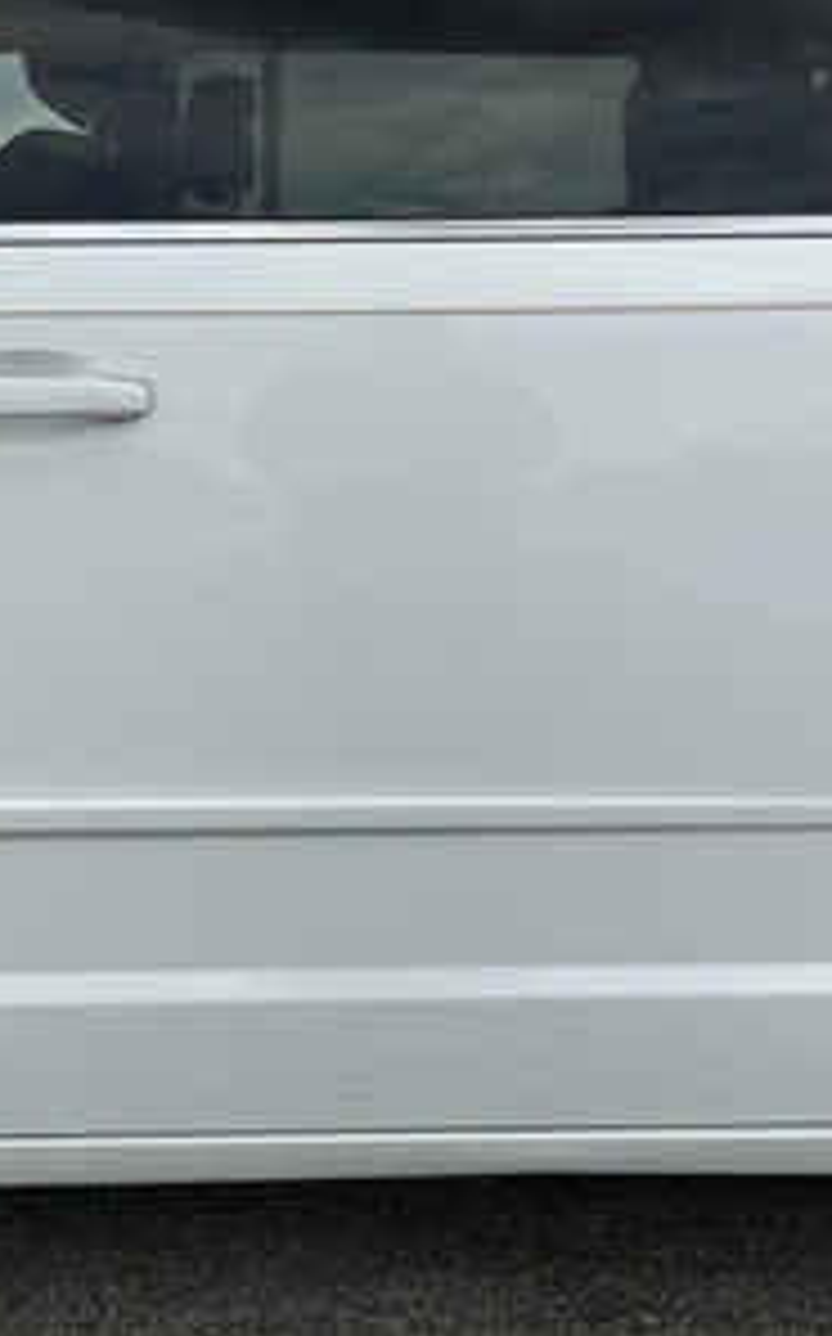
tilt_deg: -11.6
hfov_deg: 31.9
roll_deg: -1.2
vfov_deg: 49.3
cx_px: 445
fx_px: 1455
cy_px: 666
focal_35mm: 40
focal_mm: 3
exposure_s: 1/1451
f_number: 1.8
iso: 25
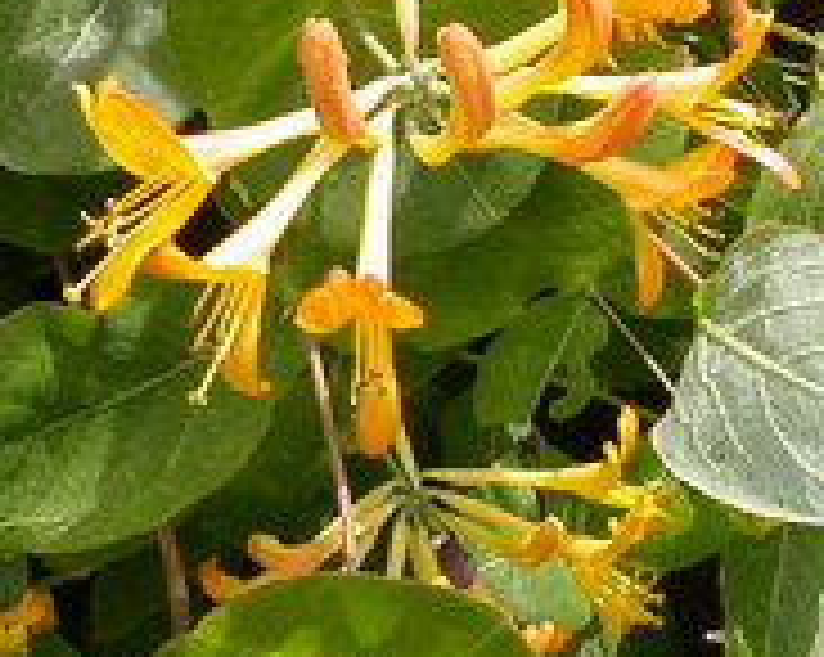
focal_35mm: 87
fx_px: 2119
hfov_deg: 21.7
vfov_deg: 17.5
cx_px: 666
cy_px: 495
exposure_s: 1/215
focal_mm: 5.6
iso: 100
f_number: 4.5
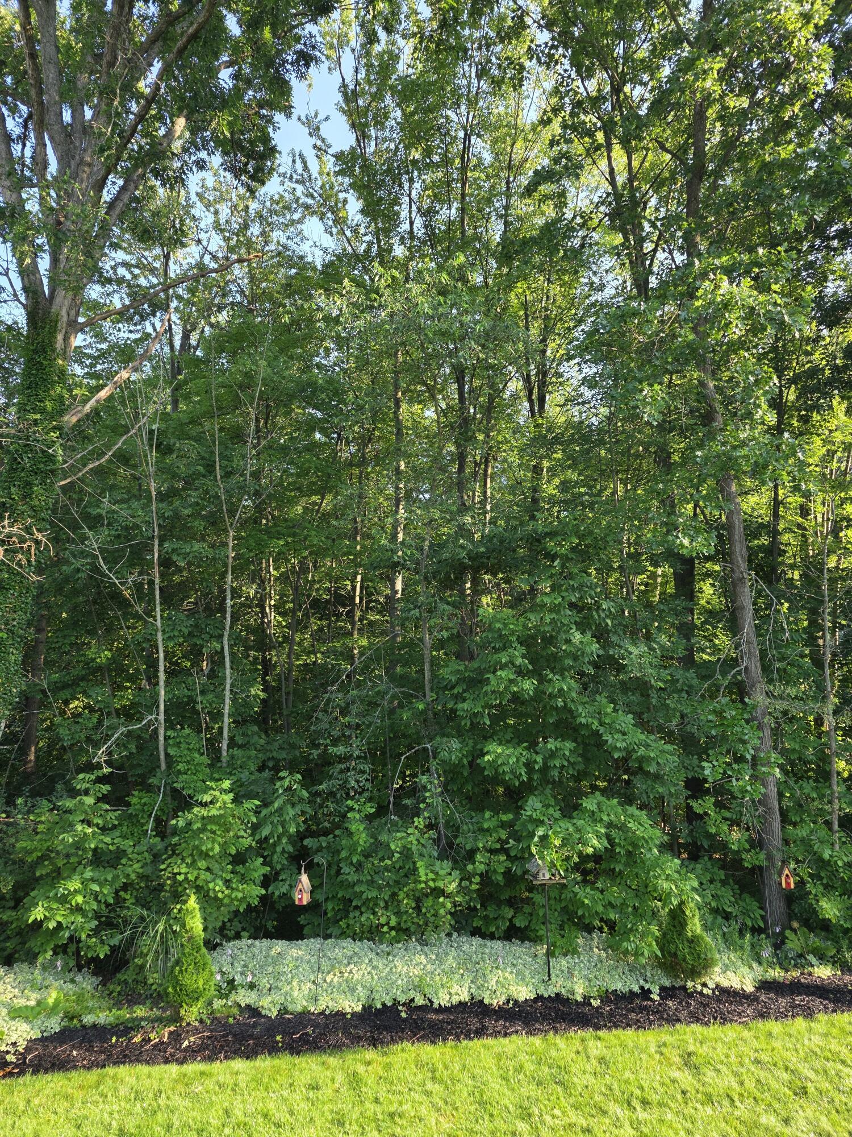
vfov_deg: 73.9
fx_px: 755
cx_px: 426
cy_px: 568
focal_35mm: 23
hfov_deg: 58.9
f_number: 1.7
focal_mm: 6.25
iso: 50
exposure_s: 1/359
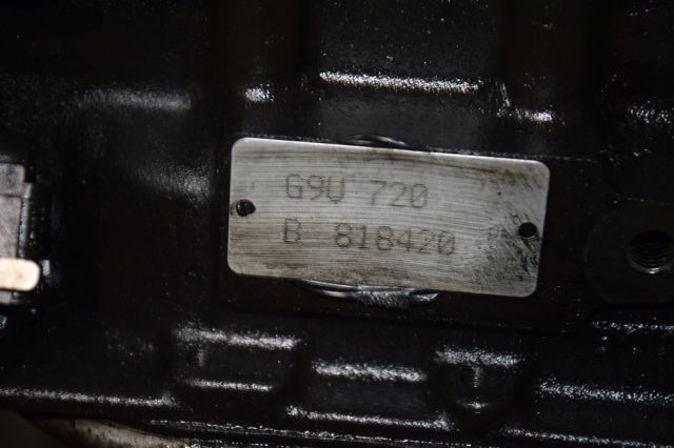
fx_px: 2947
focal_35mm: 158
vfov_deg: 8.7
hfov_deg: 13.0
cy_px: 224
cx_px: 337
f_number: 5.6
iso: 800
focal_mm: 105
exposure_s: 1/60
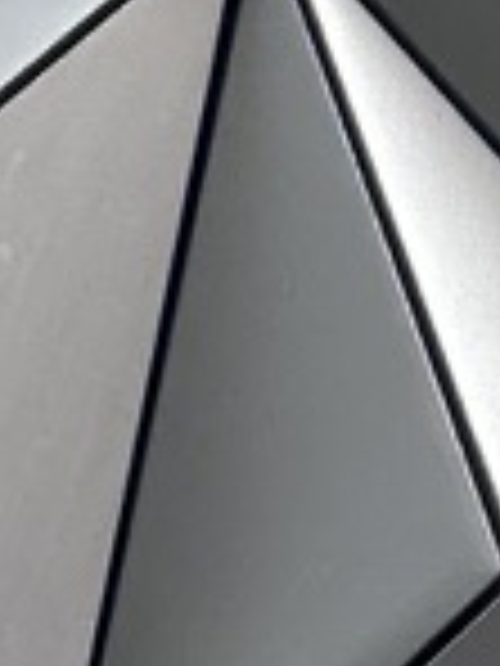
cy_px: 2214
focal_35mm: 208
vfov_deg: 7.8
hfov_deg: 6.8
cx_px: -586
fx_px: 4006
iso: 25
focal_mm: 2.69
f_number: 1.9
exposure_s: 1/121
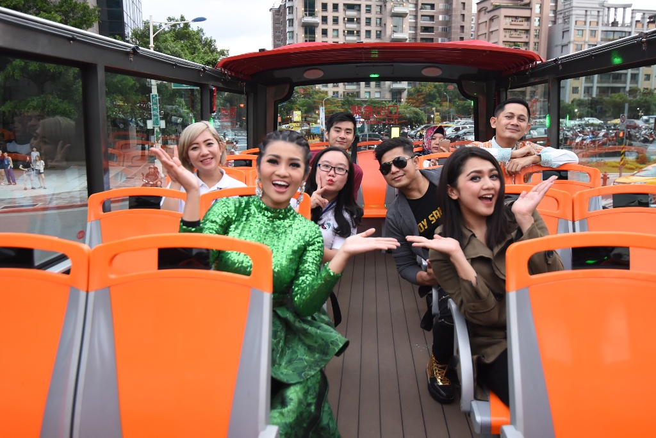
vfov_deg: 45.7
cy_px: 219
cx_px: 328
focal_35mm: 28
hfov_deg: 64.5
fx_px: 520
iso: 800
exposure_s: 1/200
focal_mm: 19
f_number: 3.2
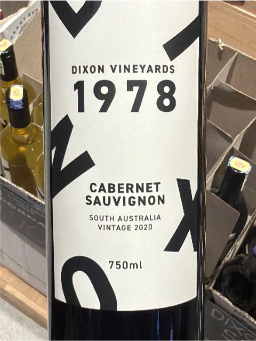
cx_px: 128
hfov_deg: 49.7
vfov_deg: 63.4
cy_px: 170
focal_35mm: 28
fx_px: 276
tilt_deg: -56.4
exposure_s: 1/100
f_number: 2.2
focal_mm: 2.22
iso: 160
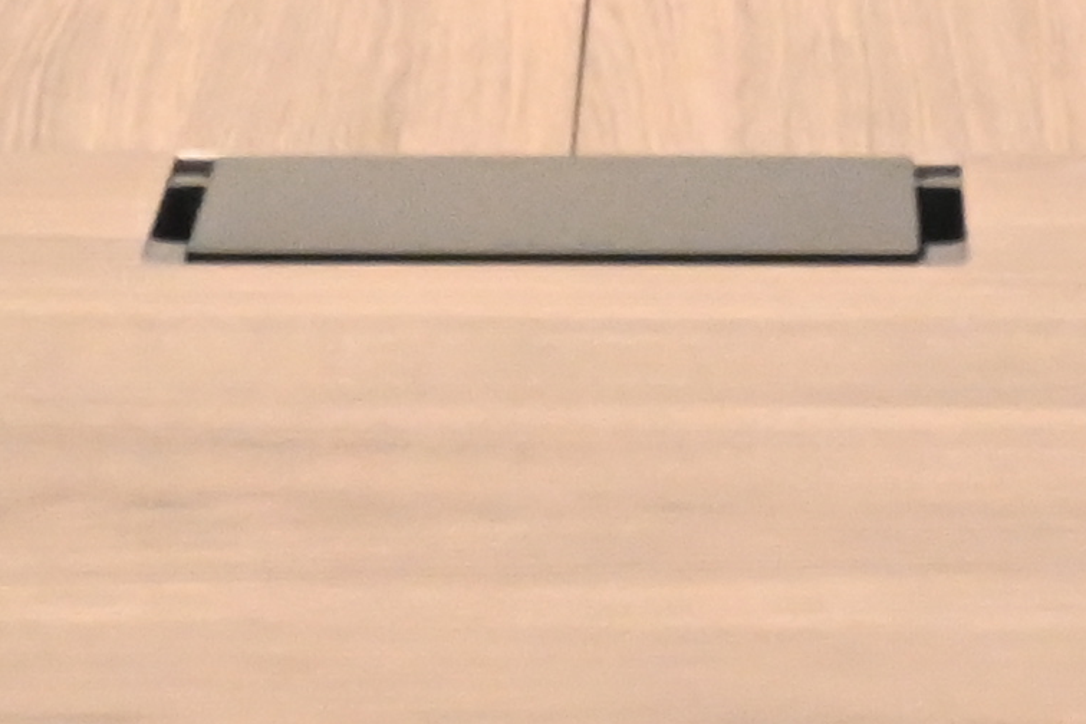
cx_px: 687
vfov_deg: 5.9
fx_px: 6833
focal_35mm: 227
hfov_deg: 9.1
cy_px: -766
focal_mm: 20.5
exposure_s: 1/100
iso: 3200
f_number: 3.8
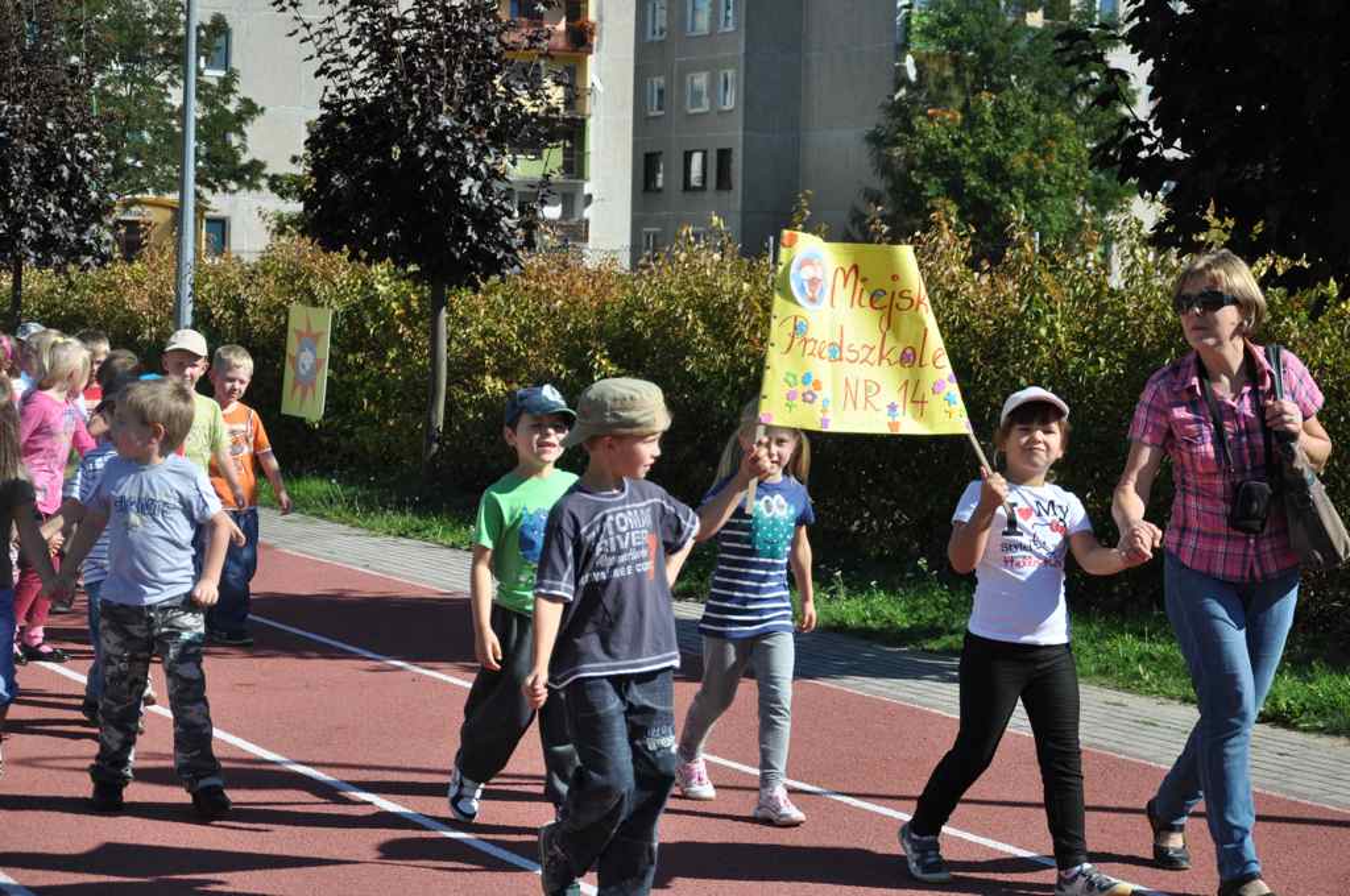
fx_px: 2921
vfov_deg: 17.4
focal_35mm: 78
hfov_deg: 26.0
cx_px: 675
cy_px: 448
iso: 500
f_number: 5
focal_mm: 52
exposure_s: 1/3000
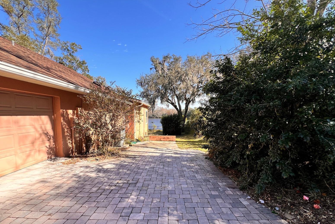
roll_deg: -0.5
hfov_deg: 104.2
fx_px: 130
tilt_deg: -7.7
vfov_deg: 80.7
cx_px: 170
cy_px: 128
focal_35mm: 14
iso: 32
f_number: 1.8
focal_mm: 1.57
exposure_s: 1/533
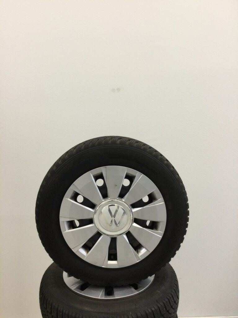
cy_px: 159
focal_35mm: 31
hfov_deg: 45.4
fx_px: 284
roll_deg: +2.8
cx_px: 119
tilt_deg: -10.6
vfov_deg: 58.4
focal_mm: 3.3
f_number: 2.4
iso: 80
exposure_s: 1/33
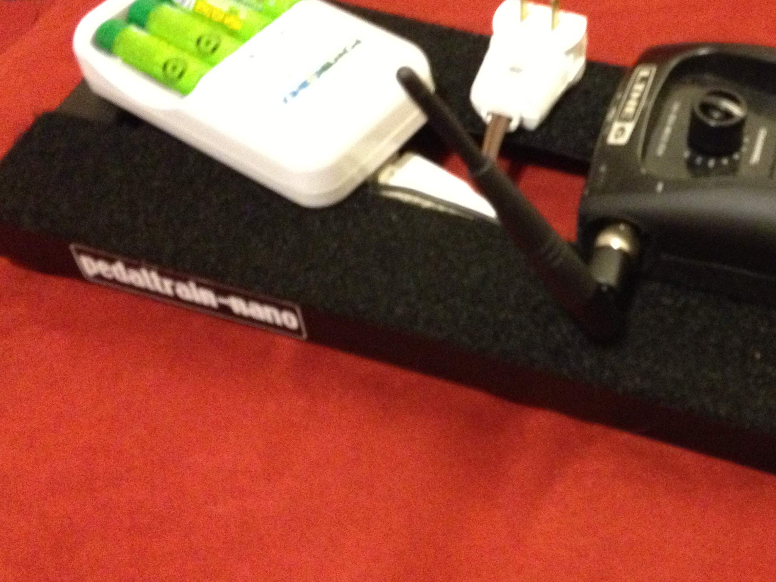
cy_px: 201
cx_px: 605
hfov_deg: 32.5
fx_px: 1300
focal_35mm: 58
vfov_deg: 25.1
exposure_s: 1/15
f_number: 2.4
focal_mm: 4.28
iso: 640
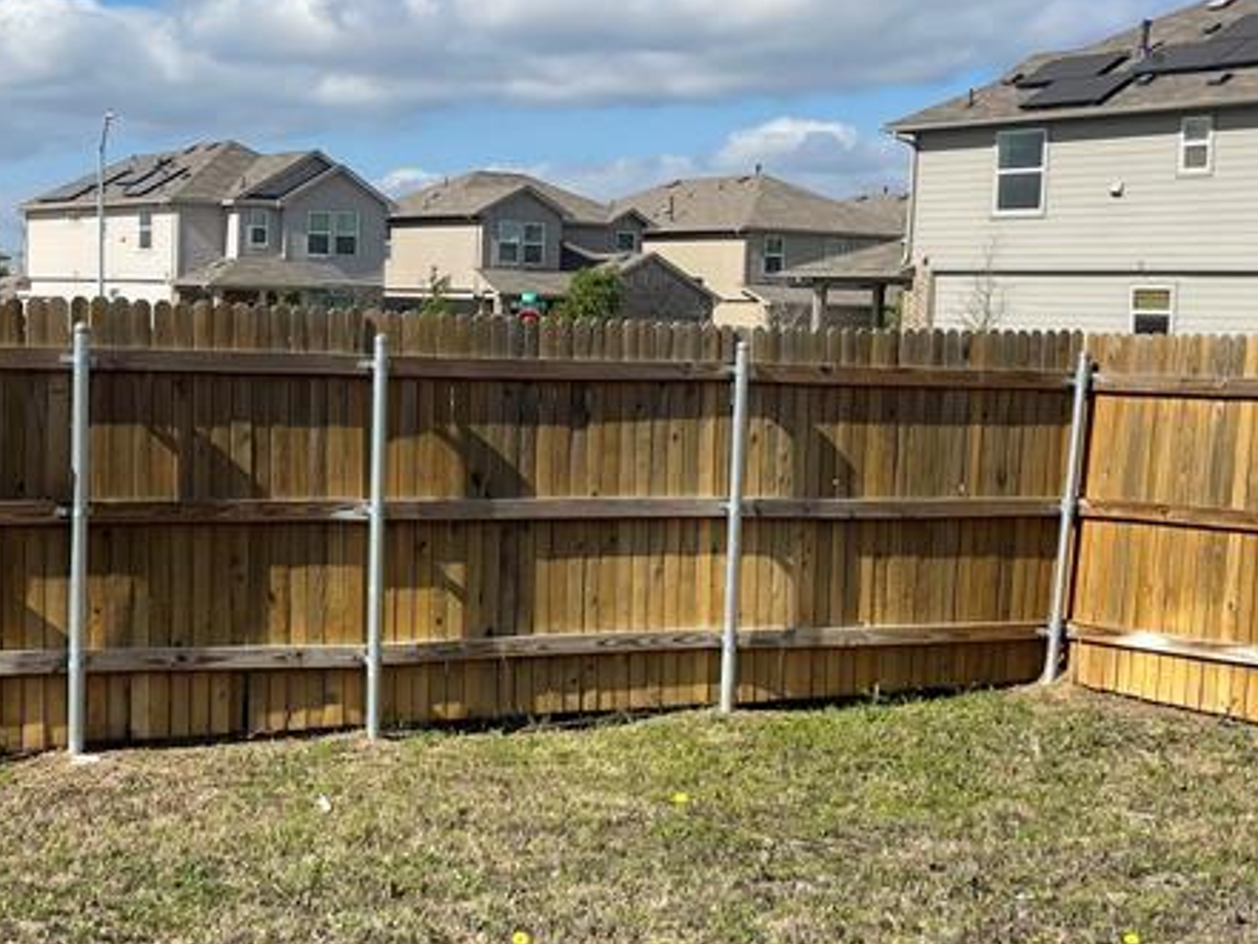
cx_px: 422
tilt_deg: -4.5
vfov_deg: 25.2
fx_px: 2108
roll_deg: -1.7
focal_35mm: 58
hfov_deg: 32.9
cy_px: 473
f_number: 1.6
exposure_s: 1/4717
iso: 32
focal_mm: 5.1
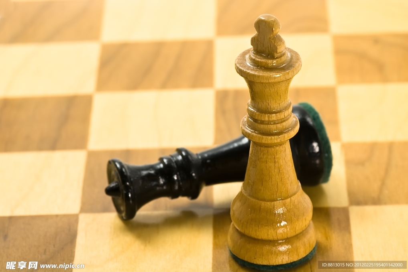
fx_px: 1712
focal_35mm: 151
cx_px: 205
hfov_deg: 13.6
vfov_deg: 9.1
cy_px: 136
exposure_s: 1/8
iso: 200
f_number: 16
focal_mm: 100
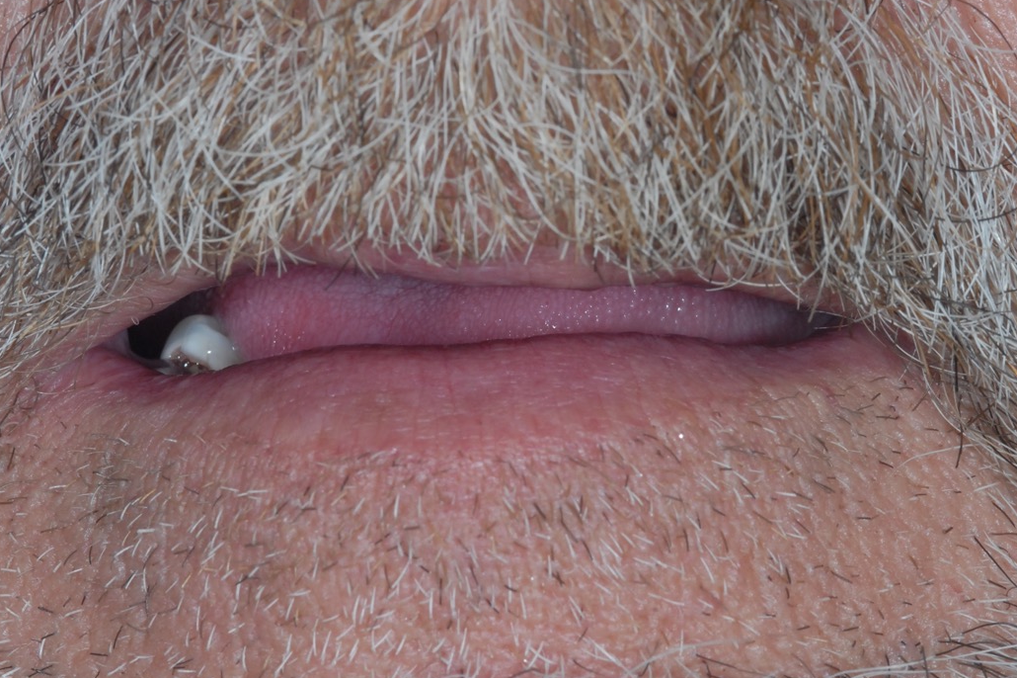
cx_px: 526
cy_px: 319
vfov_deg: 7.5
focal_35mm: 184
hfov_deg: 11.2
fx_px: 5184
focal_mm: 105
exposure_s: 1/60
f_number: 22
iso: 400
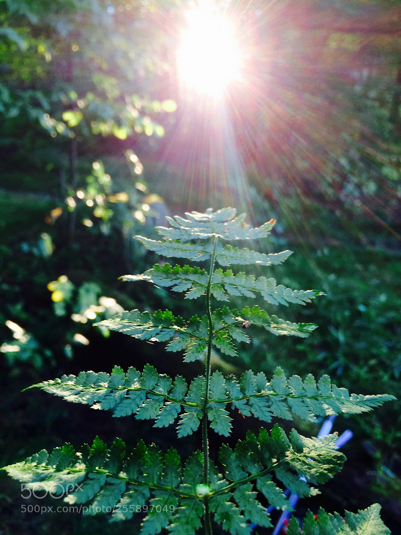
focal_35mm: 29
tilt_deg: -17.1
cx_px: 200
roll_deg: +0.9
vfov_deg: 61.7
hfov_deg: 48.2
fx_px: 448
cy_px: 268
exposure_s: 1/30
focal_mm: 4.15
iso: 50
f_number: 2.2
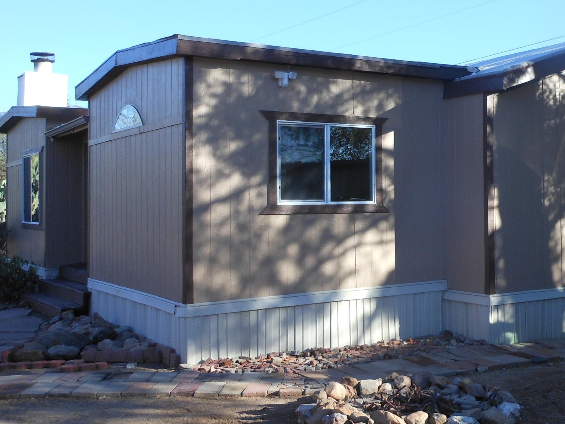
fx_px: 702
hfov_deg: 43.2
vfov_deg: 33.5
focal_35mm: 43
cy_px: 244
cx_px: 381
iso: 80
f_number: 3.7
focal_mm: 5
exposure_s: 1/250
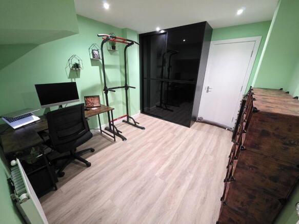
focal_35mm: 13
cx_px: 150
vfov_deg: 89.9
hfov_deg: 106.2
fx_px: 112
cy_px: 112
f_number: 1.9
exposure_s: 1/50
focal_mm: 2.2
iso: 640
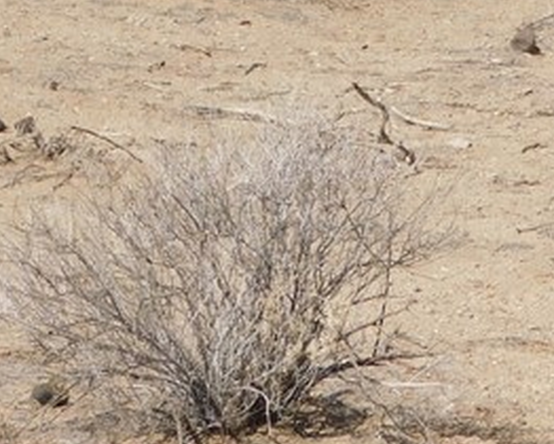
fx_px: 5005
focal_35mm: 305
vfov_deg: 5.0
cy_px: -277
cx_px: 791
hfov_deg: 6.3
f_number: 4.4
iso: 125
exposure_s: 1/1000
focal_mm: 14.2
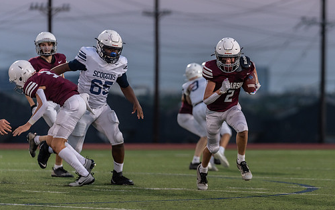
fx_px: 2876
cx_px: 235
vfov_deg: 4.2
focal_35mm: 315
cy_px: 110
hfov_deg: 6.7
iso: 800
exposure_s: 1/640
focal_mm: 200
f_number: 2.8
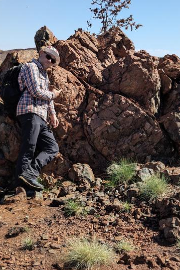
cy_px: 144
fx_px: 487
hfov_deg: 20.9
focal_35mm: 65
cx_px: 110
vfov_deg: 30.9
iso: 42
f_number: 1.85
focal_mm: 6.81
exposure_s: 1/1460
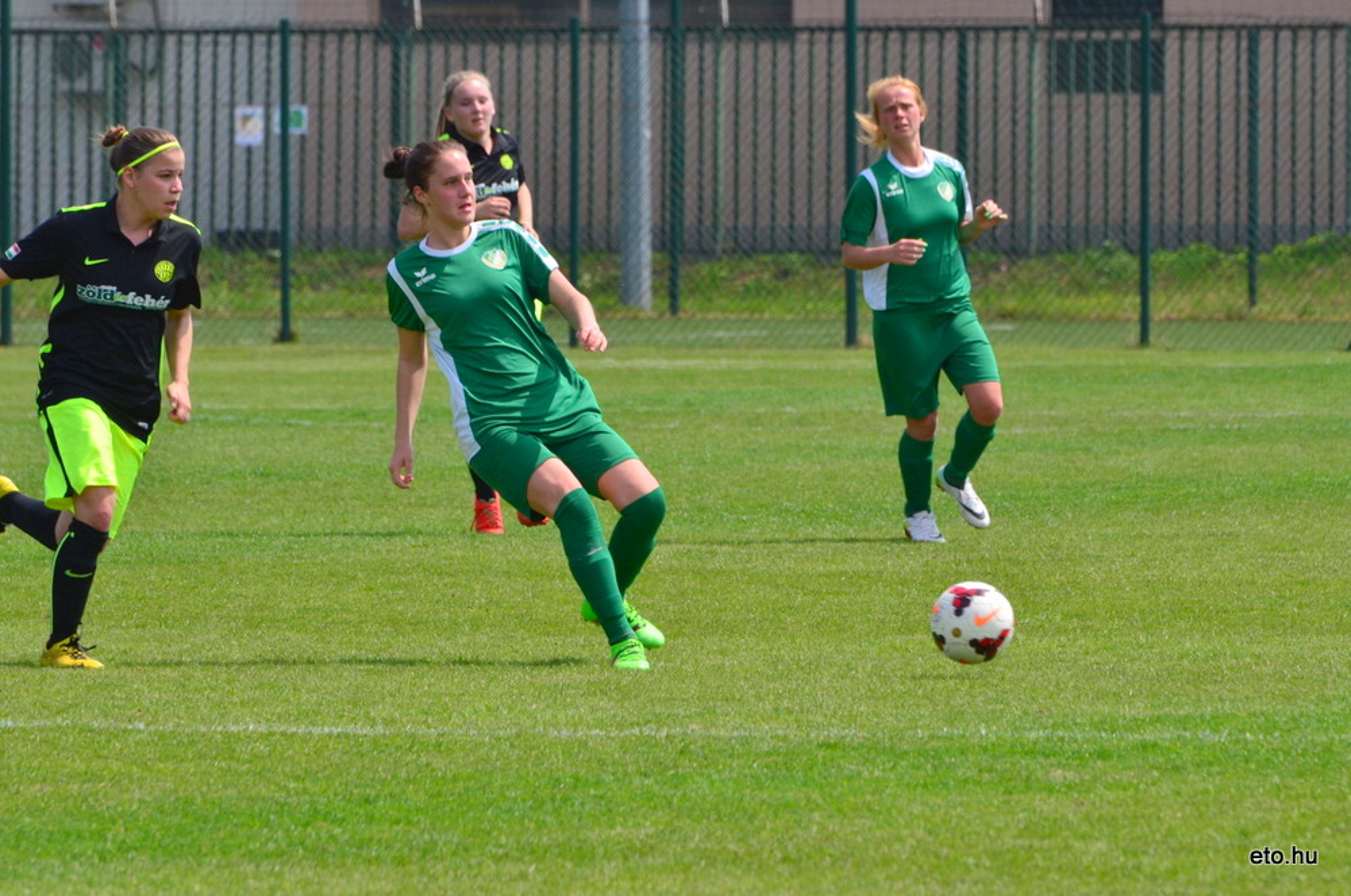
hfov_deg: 4.6
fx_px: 16858
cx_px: 676
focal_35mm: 450
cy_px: 448
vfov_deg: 3.0
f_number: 10
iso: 500
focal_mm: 300
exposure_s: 1/1000
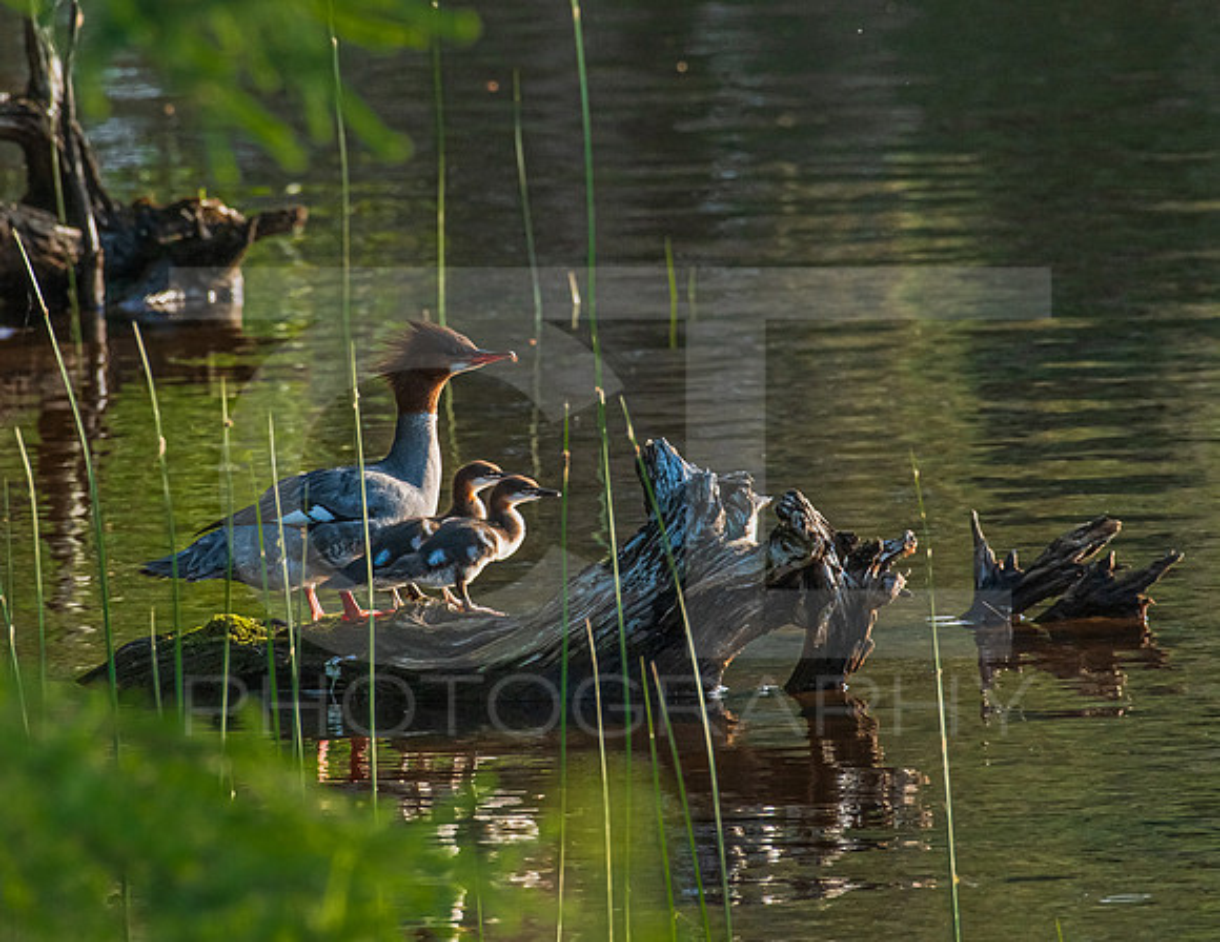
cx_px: 549
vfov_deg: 1.5
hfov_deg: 1.9
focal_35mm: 1037
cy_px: 392
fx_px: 36943
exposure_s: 1/400
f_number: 10
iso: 400
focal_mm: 500
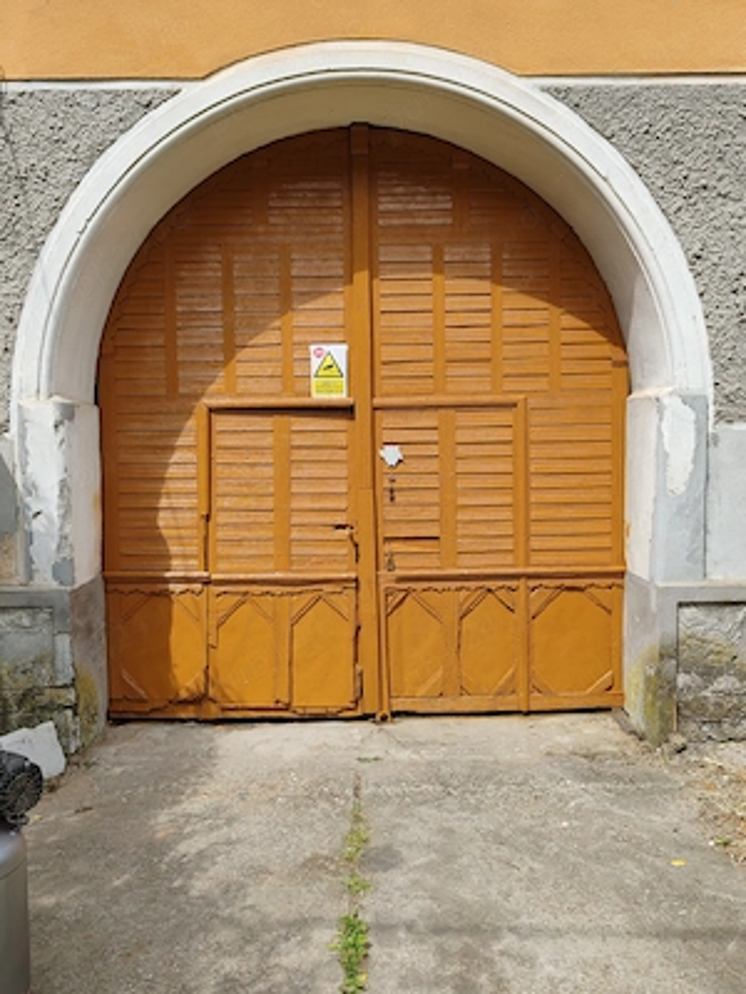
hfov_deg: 51.4
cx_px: 373
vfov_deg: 65.3
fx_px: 776
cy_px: 497
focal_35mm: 27
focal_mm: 6.12
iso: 50
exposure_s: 1/510
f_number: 1.9
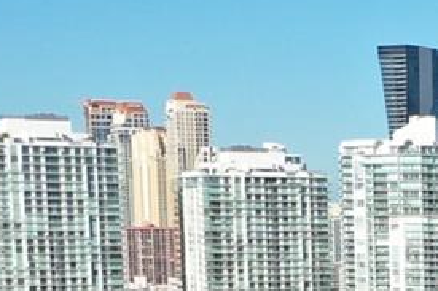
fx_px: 1982
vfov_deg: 8.0
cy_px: 584
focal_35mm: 163
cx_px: 664
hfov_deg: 12.0
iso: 100
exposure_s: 1/500
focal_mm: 10.26
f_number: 5.6
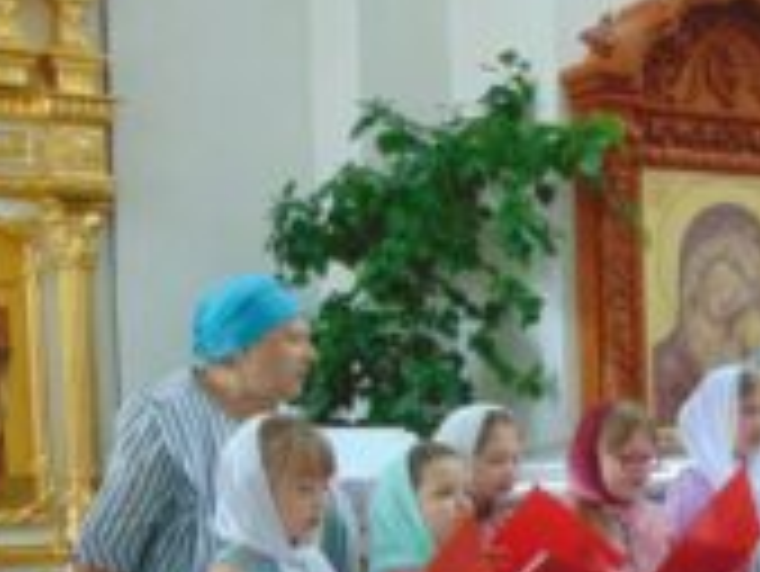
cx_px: 836
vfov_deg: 17.3
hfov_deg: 22.2
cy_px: 590
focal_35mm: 83
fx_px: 1824
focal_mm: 6.3
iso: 400
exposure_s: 1/30
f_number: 3.2
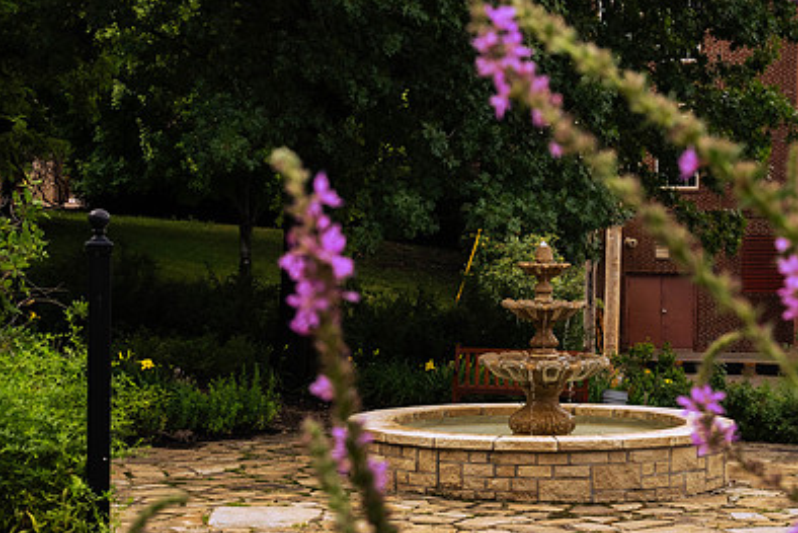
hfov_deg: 19.8
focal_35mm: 103
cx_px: 531
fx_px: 2284
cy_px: 327
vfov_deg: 13.3
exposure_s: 1/125
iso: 100
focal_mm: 70
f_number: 14
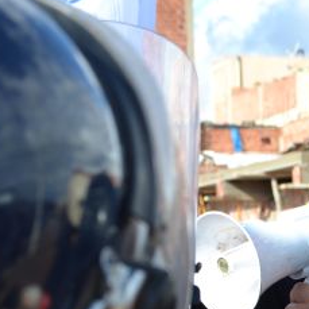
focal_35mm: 171
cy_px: 223
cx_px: 348
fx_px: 1727
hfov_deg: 10.1
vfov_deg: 10.2
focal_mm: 48
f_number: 8
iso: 100
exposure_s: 1/250
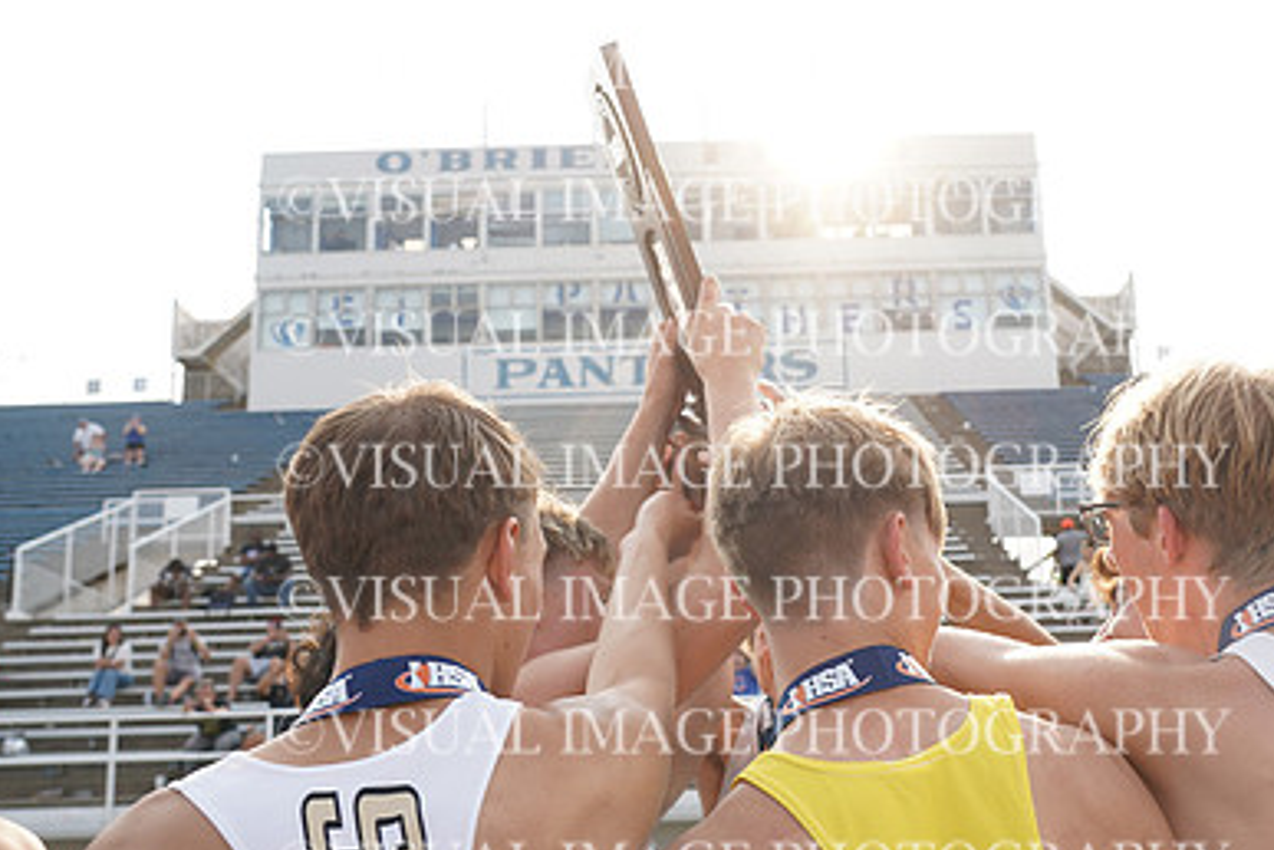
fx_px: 1274
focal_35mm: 36
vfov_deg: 36.7
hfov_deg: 52.8
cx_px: 754
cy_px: 532
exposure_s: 1/200
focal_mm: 24
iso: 100
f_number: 5
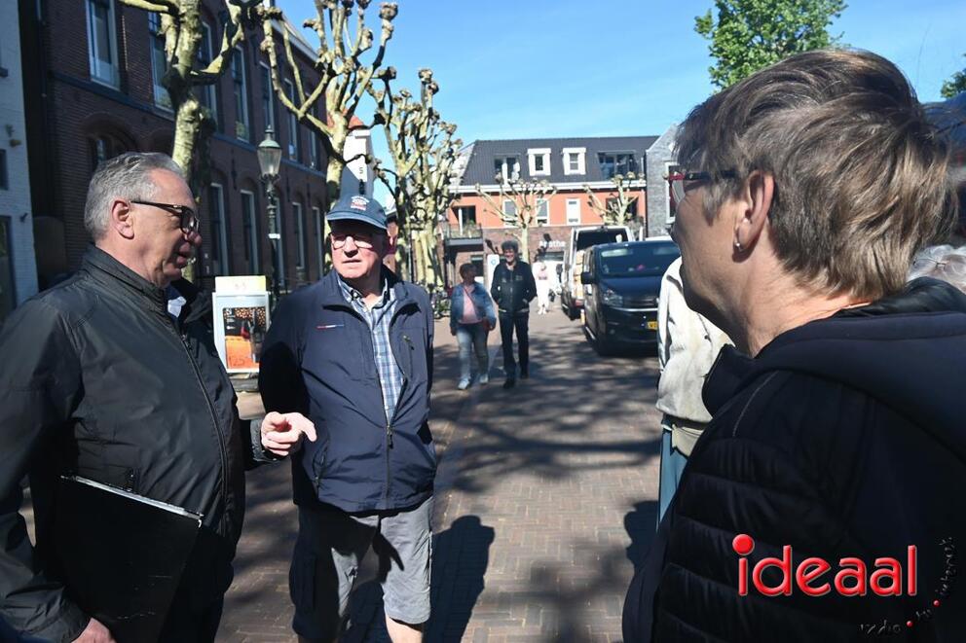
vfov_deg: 47.9
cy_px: 322
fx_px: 724
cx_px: 483
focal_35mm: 27
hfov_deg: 67.4
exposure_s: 1/320
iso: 100
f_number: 6.3
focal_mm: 18
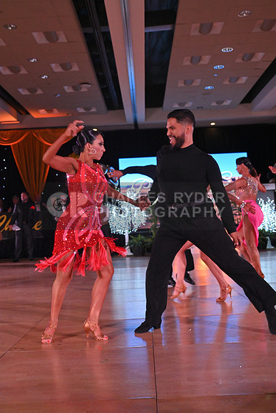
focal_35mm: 40
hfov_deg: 33.4
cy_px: 206
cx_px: 138
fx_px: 460
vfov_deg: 48.4
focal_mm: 40
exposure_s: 1/320
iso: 3200
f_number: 6.3
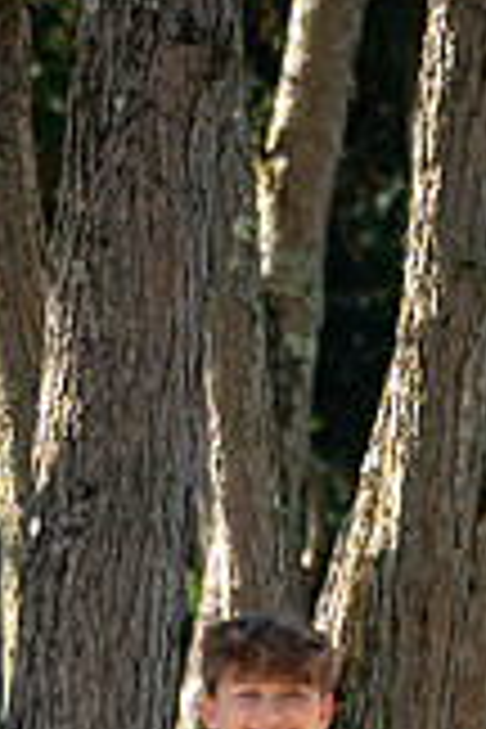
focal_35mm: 555
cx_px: 603
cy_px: 777
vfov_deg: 3.7
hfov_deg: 2.5
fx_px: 11238
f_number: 3.2
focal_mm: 116
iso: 1250
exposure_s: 1/4000
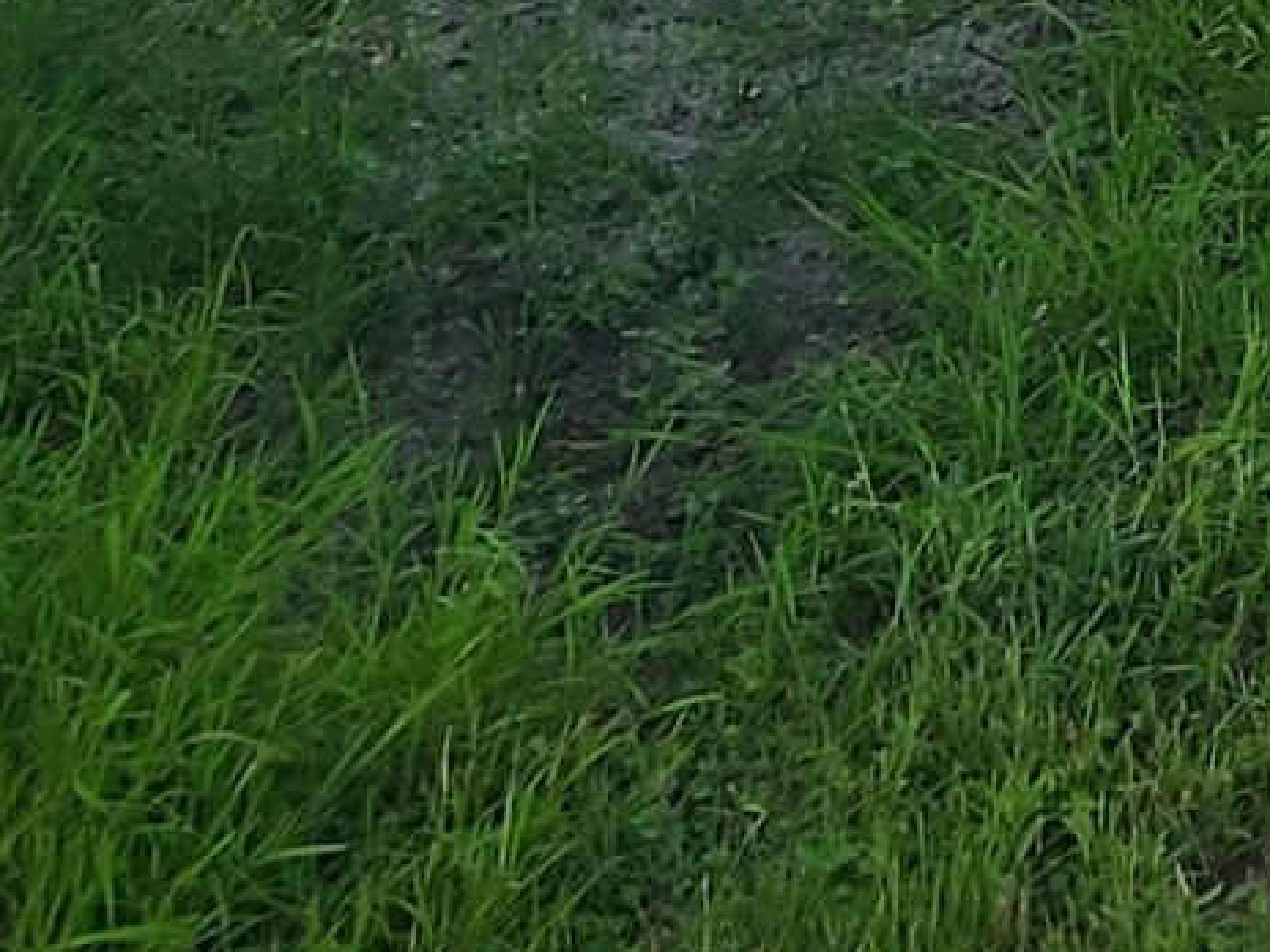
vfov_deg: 13.2
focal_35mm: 86
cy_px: -1288
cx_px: 2140
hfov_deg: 18.7
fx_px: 3155
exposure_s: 1/836
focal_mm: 2.2
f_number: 2.2
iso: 50
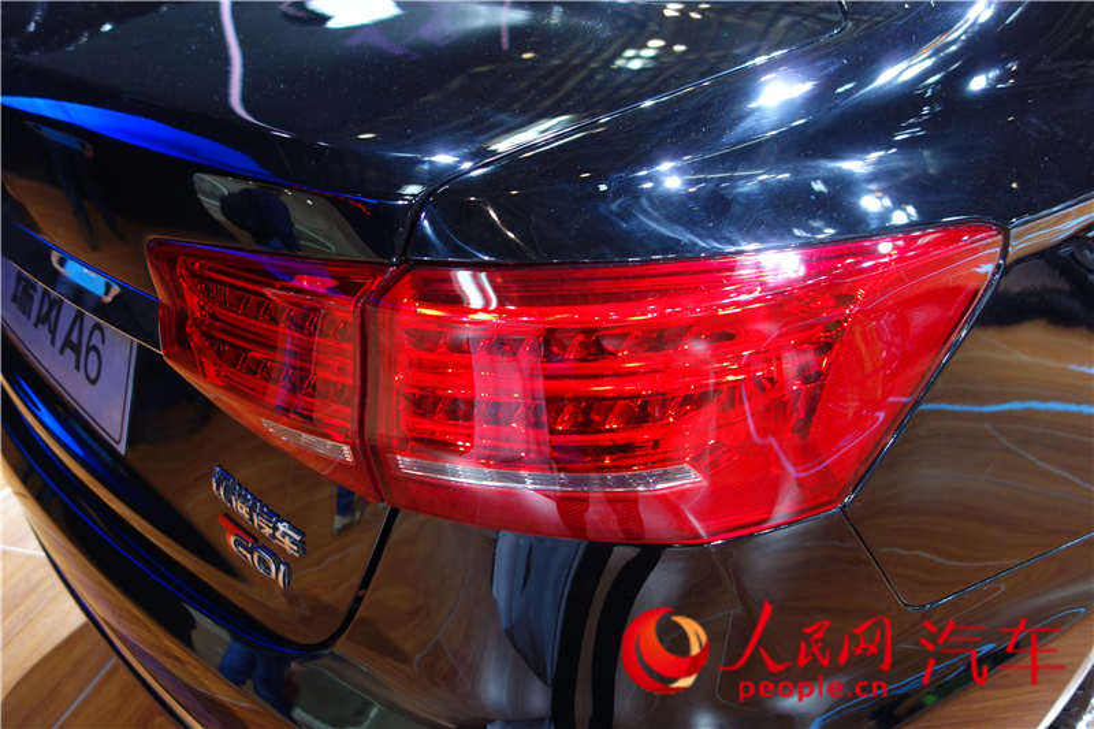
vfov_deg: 46.4
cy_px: 364
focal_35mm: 28
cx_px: 547
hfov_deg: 65.5
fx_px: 851
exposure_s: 1/50
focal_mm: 10.4
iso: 125
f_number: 1.8
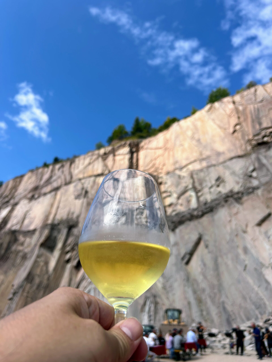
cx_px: 136
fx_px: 272
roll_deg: -1.3
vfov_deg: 67.3
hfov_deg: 53.1
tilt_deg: +26.9
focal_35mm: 26
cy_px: 181
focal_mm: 5.7
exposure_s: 1/5076
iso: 50
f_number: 1.5
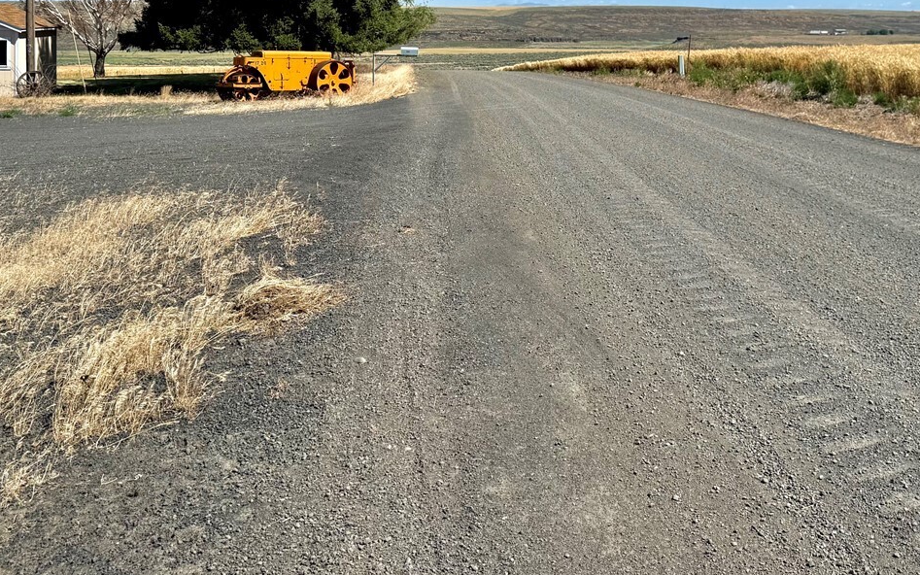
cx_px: 460
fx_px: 1078
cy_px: 48
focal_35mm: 43
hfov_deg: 46.2
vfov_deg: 28.6
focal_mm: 6.76
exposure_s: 1/7353
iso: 80
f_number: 1.78
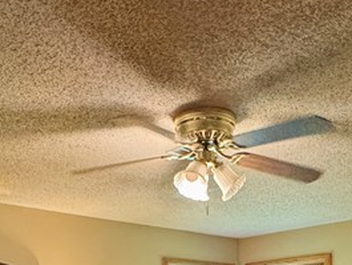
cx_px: 190
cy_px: 333
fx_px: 549
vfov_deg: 24.1
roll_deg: +1.4
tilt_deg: -0.2
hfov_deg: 35.5
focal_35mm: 54
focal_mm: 2.22
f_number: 2.2
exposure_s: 1/60
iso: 640
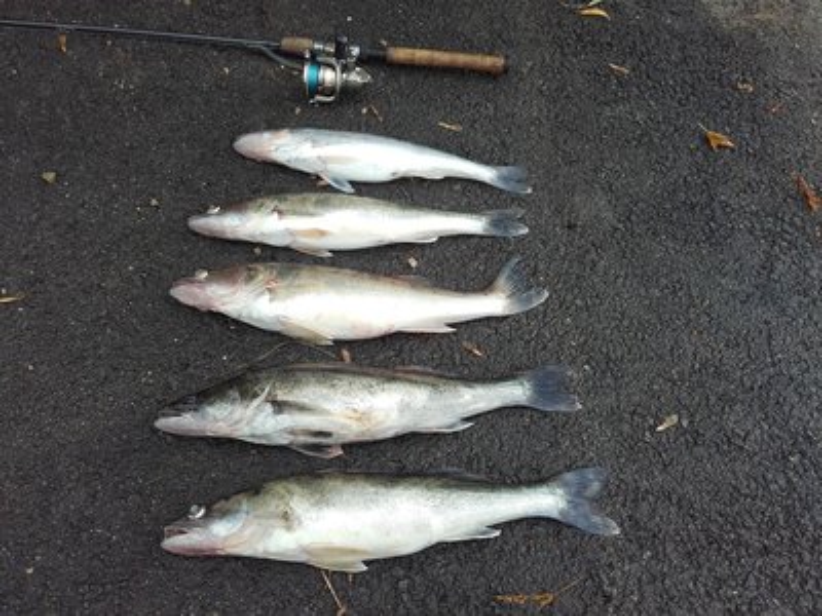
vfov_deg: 45.4
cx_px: 411
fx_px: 736
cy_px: 308
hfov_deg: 58.4
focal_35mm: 31
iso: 50
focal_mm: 3.3
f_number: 2.2
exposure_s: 1/114
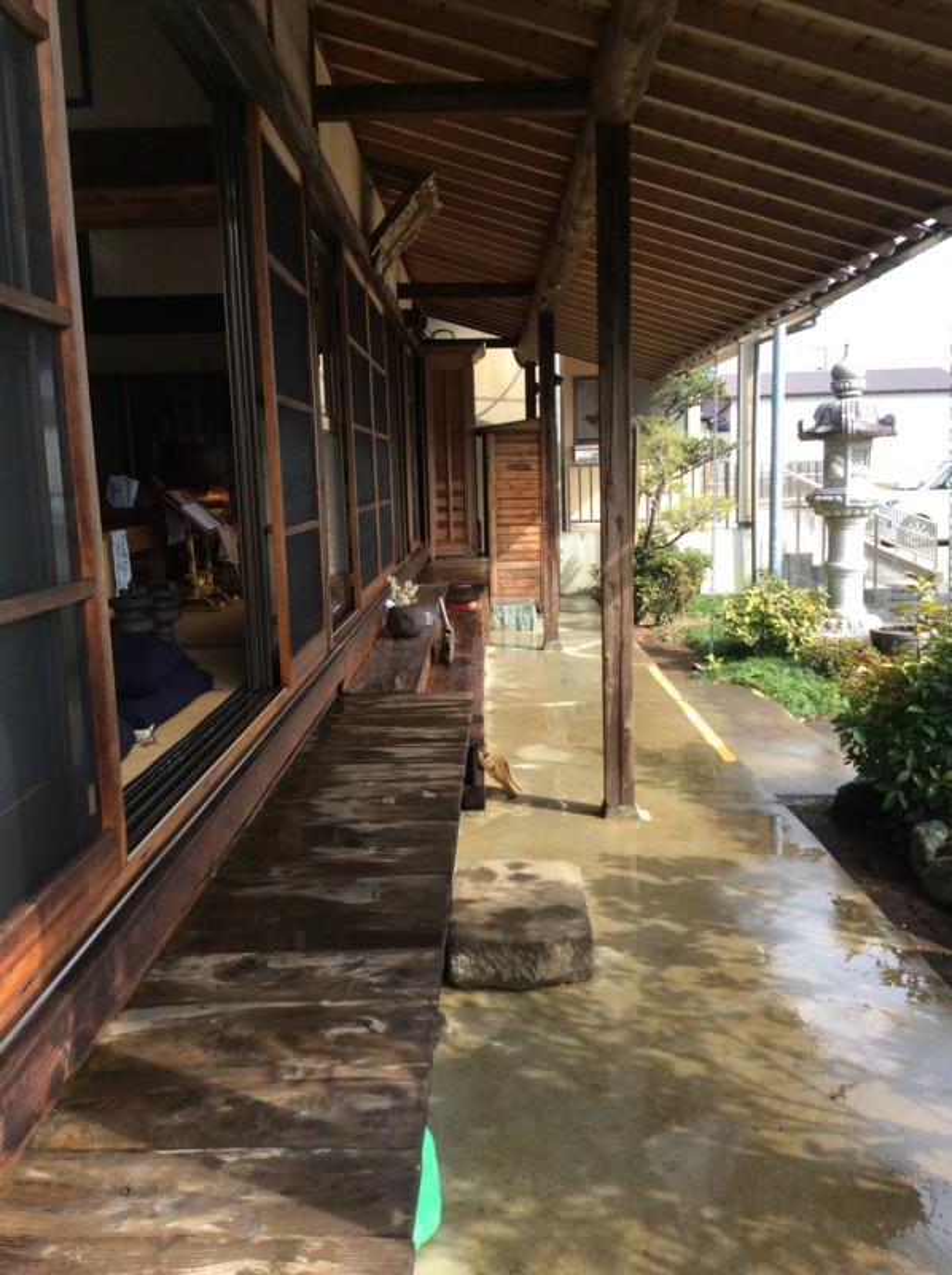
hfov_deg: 44.1
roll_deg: +2.3
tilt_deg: -7.3
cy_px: 638
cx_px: 476
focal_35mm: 32
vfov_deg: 56.9
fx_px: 1176
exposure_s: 1/254
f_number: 2.4
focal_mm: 3.3
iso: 32
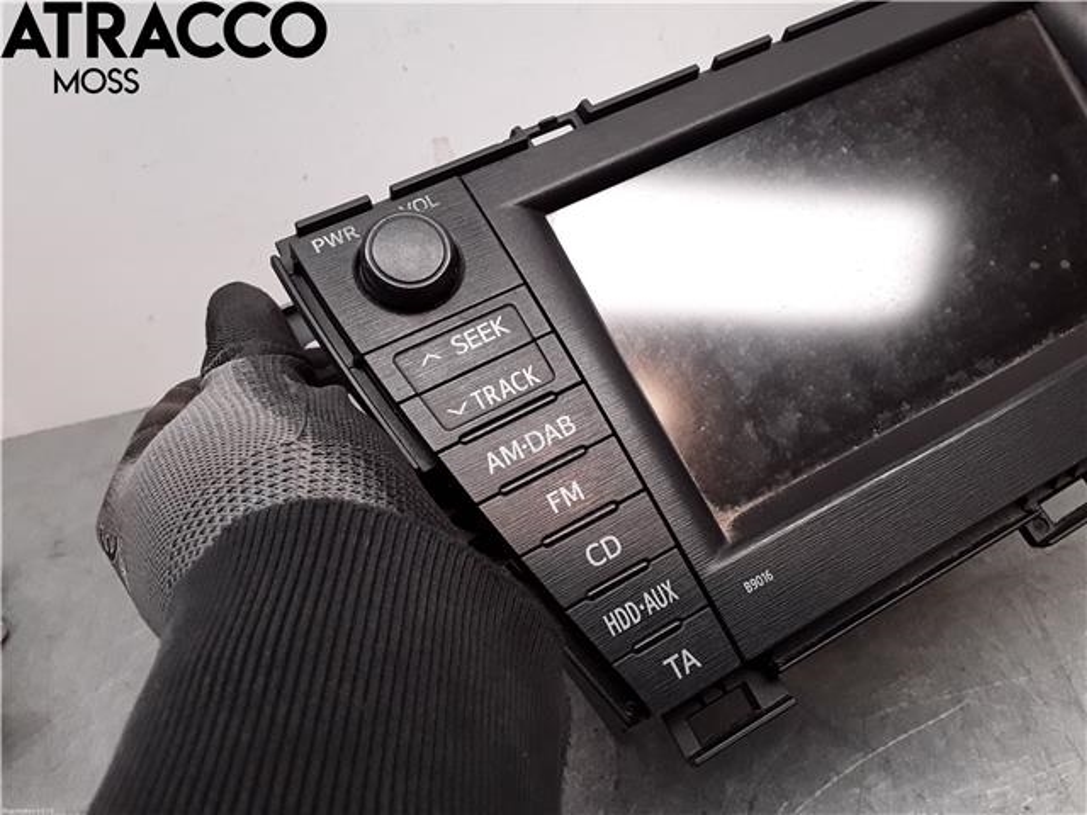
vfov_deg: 49.7
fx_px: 879
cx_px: 544
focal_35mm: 28
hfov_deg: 63.4
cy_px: 408
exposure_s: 1/118
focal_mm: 2.91
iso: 100
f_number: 1.9
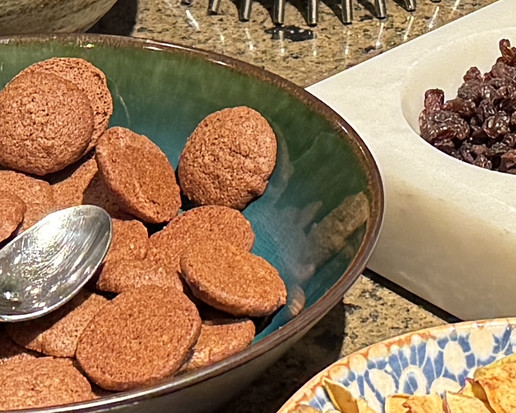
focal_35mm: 164
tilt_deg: -24.9
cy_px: -63
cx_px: 401
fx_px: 2505
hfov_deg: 11.7
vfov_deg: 9.3
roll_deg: -0.2
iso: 250
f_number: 1.78
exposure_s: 1/50
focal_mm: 6.76
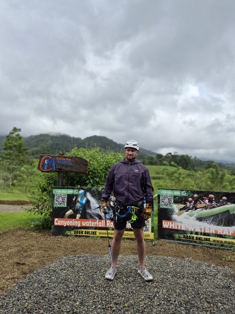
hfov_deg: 58.9
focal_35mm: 23
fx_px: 208
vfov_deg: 73.9
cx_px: 118
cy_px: 157
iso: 80
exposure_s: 1/5664
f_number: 1.8
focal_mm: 5.4
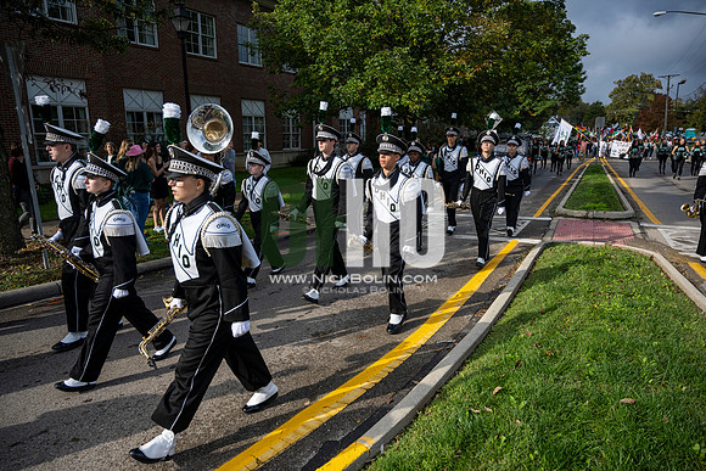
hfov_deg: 73.7
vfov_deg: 53.2
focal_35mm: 24
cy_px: 236
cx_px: 353
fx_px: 471
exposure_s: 1/1600
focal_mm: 24
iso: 125
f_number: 4
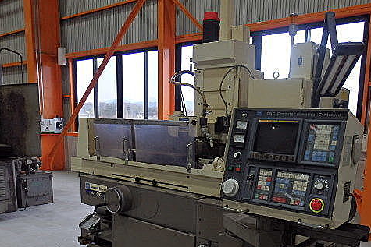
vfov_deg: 36.9
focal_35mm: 35
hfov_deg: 54.2
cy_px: 186
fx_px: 361
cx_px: 211
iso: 125
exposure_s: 1/30
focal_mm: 4.5
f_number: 3
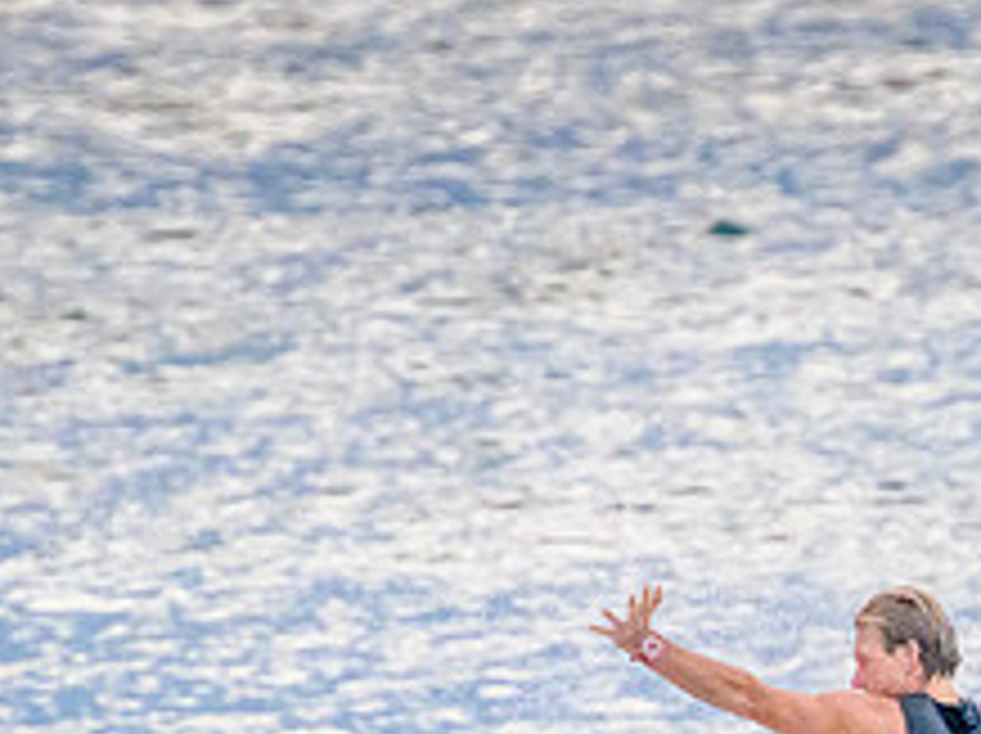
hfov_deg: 1.0
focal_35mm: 2047
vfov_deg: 0.7
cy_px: 853
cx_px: 886
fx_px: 57947
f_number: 11
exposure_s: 1/800
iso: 18000
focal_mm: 800
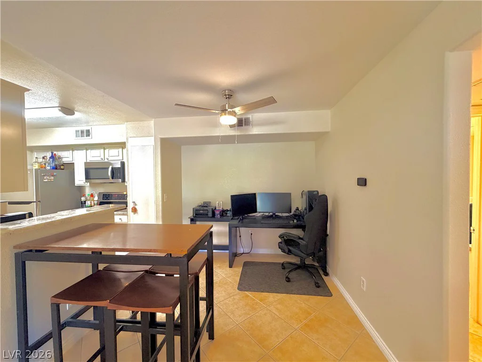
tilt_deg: -1.3
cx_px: 241
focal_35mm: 14
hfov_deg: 102.1
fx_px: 195
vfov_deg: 85.7
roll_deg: +1.1
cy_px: 181
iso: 320
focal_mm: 2.22
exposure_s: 1/60
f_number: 2.2
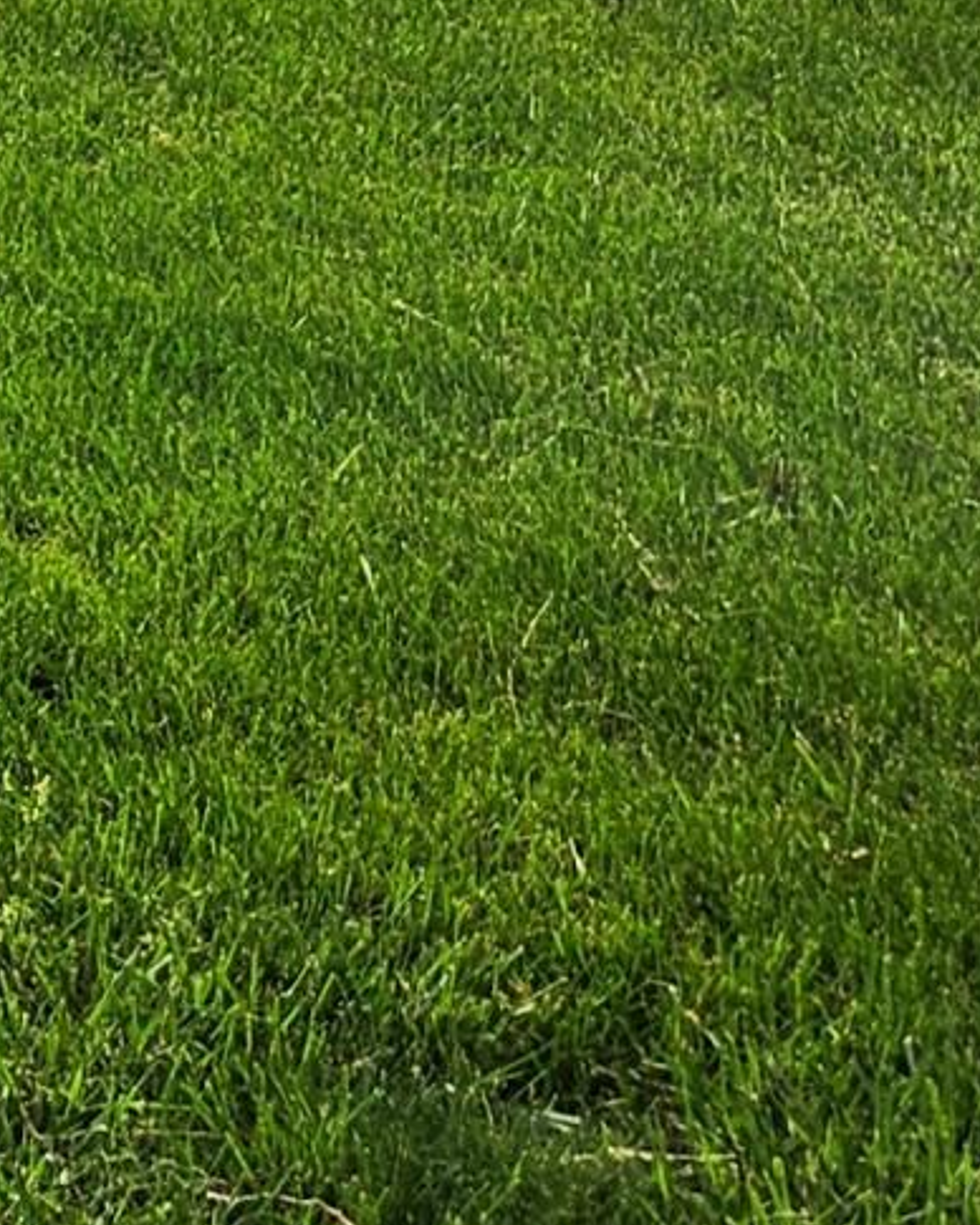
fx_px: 5039
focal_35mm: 139
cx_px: -1500
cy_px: -1187
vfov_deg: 12.3
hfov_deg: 9.6
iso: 20
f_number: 1.8
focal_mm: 5.4
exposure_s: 1/2352
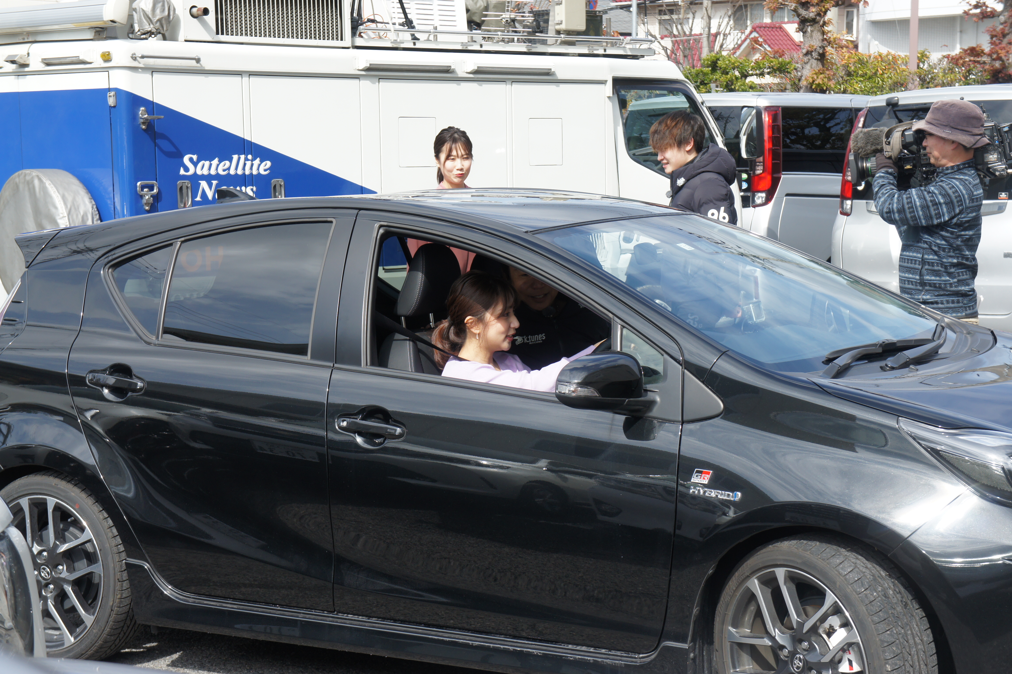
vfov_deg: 17.8
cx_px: 506
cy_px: 337
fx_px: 2149
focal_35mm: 76
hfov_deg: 26.5
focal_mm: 51
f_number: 8
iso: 200
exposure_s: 1/200
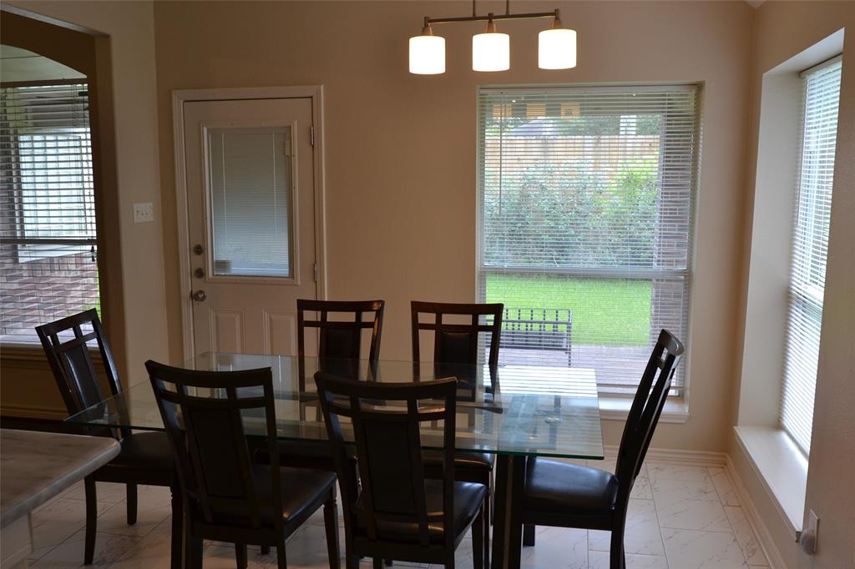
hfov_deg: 61.9
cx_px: 428
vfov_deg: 43.6
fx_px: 712
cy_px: 284
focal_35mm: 30
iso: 400
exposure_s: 1/100
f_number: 4.5
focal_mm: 20
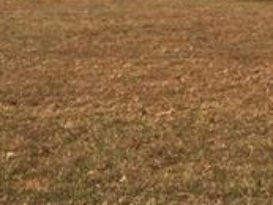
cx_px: 341
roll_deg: -0.4
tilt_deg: +4.4
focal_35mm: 107
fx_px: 844
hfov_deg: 17.4
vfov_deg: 13.1
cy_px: -109
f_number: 2.2
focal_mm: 4.15
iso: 25
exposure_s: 1/1748
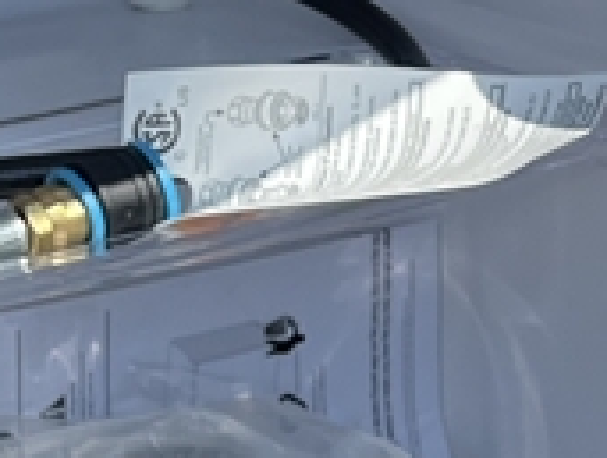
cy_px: 540
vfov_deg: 8.1
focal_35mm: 182
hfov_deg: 10.7
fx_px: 3198
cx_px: 692
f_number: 1.5
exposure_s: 1/4831
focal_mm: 5.7
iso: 50
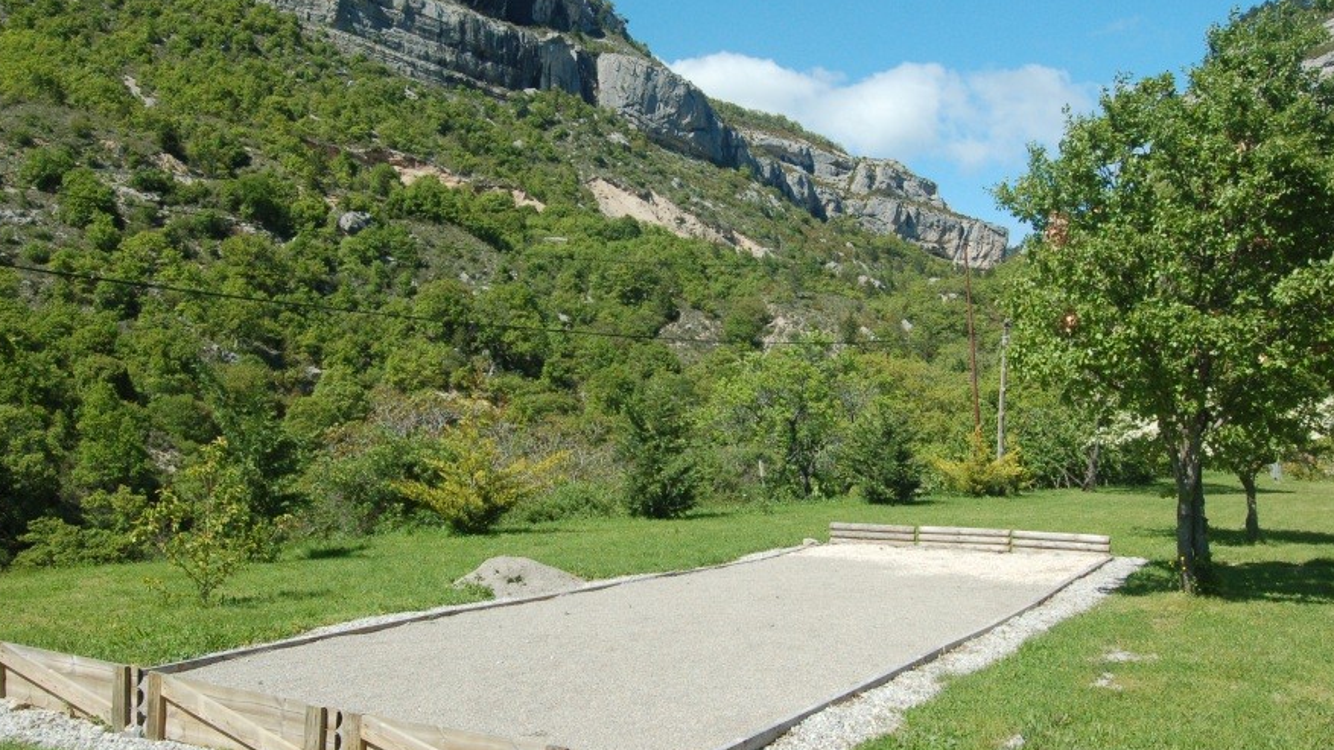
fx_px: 1167
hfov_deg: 59.5
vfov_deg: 35.6
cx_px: 659
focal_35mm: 33
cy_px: 335
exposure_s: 1/320
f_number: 9
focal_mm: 18
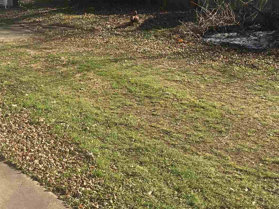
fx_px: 411
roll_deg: +1.8
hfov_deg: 36.5
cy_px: 60
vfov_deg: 28.2
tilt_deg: -12.4
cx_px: 64
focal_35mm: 51
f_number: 2.2
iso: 25
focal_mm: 4.15
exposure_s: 1/827
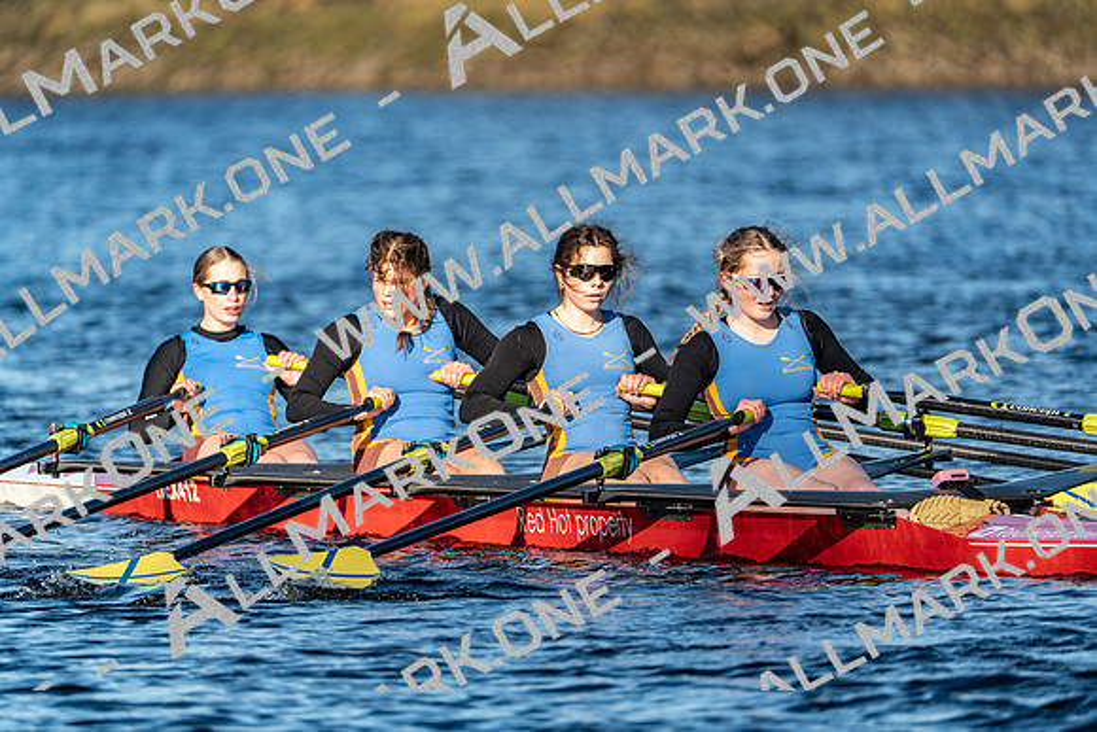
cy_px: 366
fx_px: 15422
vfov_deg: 2.7
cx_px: 548
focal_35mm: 506
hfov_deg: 4.1
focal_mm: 506
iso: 500
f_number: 6.3
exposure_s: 1/2000
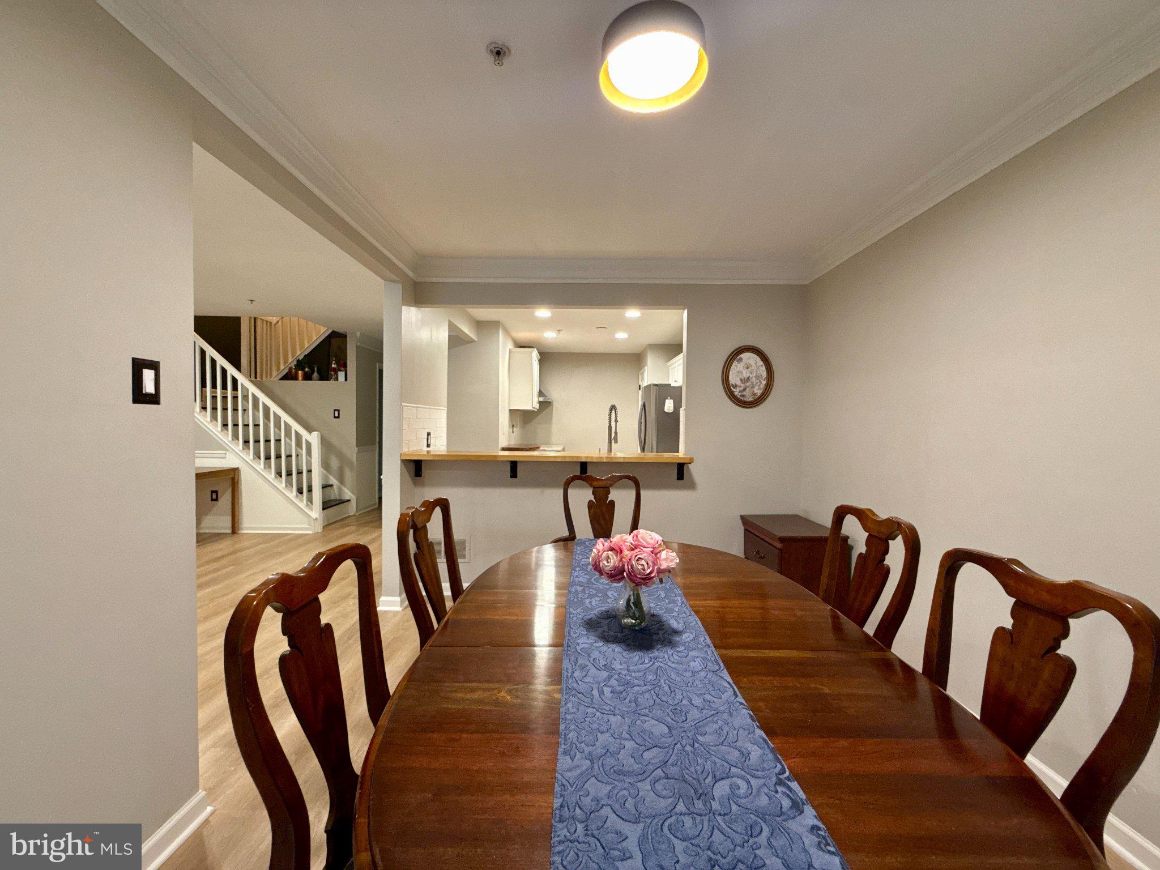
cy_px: 435
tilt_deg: -1.2
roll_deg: -0.4
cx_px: 580
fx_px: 469
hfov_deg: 102.1
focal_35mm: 14
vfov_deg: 85.7
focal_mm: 2.22
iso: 320
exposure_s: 1/60
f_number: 2.2
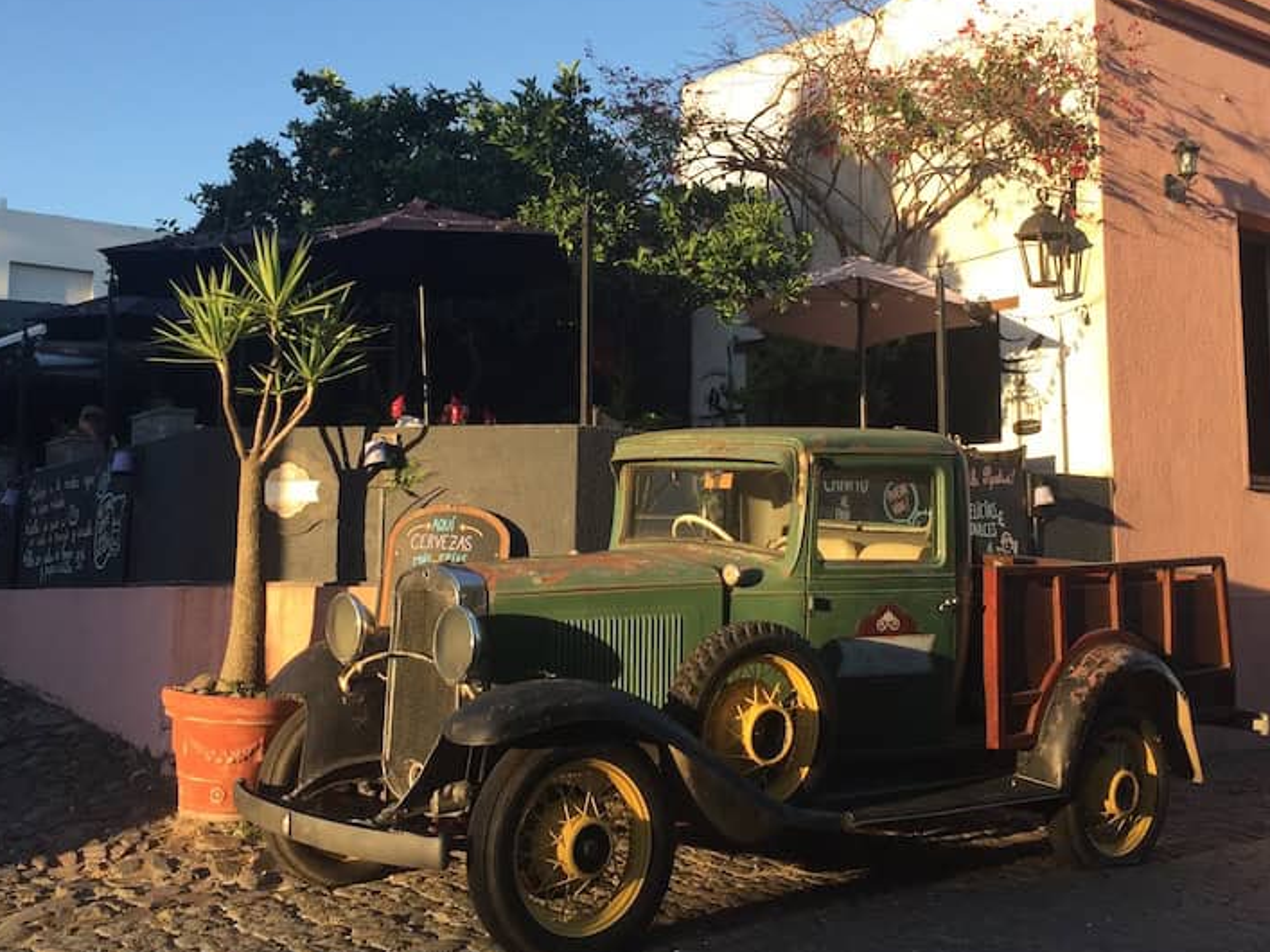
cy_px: 388
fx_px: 1504
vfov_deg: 35.0
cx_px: 647
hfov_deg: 45.8
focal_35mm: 41
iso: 32
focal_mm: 4.2
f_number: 2.2
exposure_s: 1/527
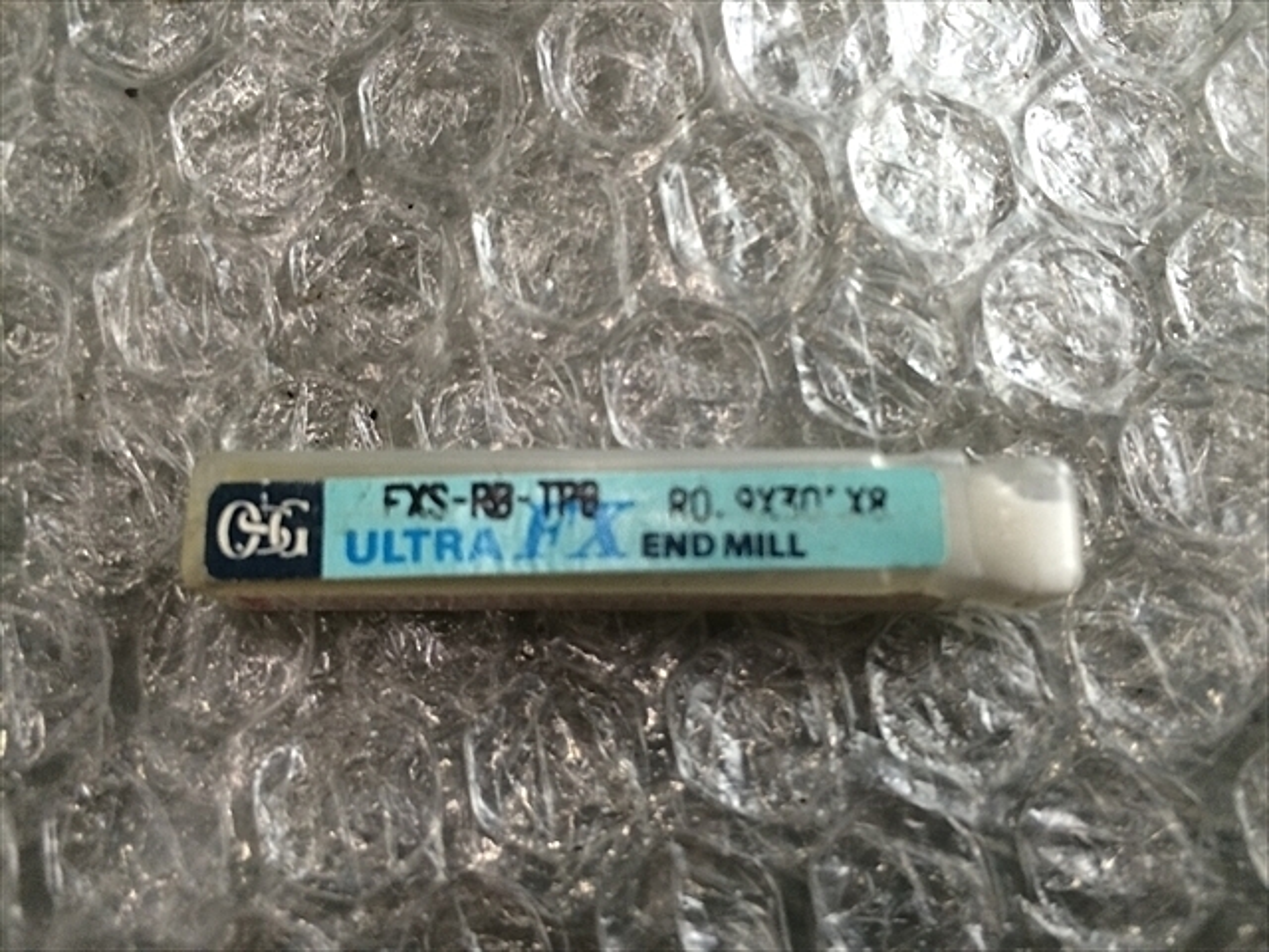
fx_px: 1063
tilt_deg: -80.5
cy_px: 476
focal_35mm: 29
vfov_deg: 48.2
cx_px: 634
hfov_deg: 61.7
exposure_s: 1/30
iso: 80
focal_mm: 4.15
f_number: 2.2
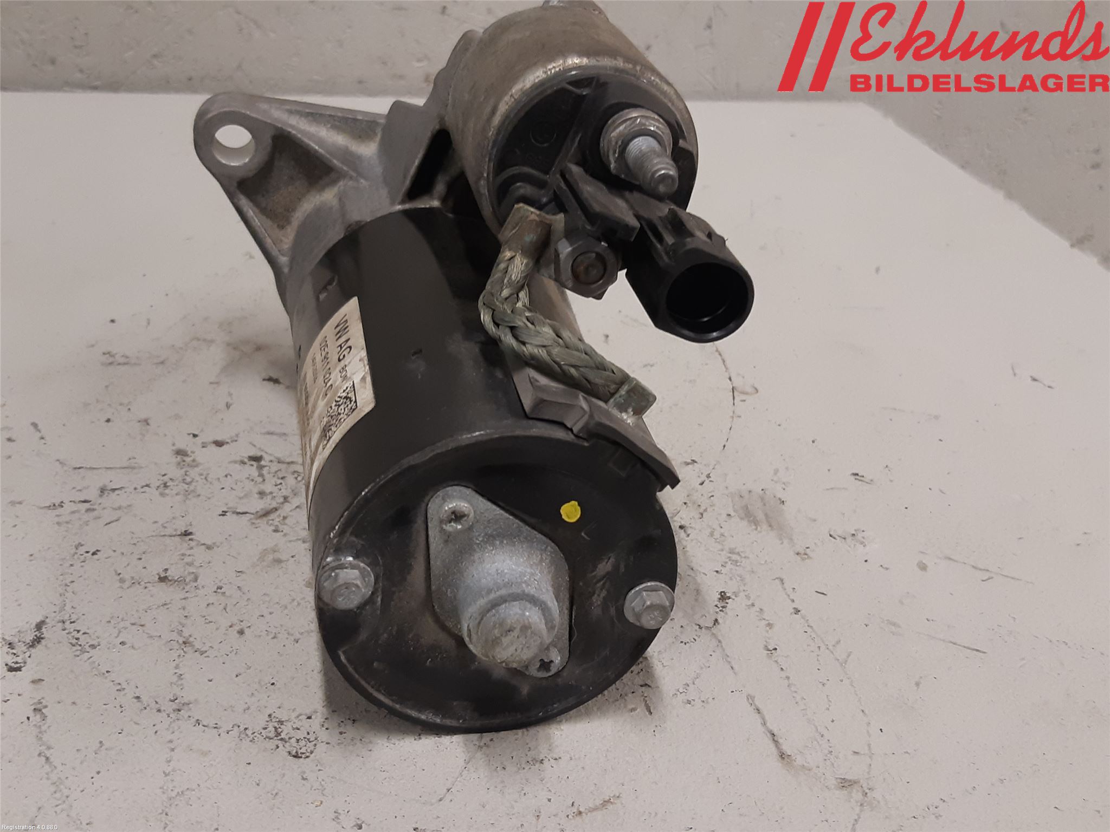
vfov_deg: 53.1
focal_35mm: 26
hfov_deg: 67.3
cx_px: 555
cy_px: 416
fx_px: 834
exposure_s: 1/50
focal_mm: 3.93
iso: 125
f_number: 1.7
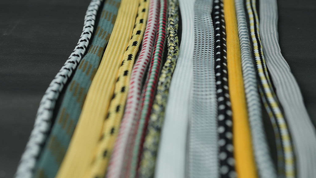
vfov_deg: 16.5
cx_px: 172
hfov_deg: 29.0
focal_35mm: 73
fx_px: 612
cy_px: 82
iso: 320
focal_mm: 50
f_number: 4.5
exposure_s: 1/200
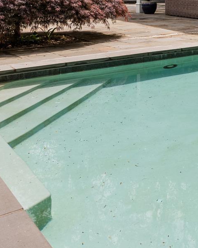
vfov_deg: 30.1
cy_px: -20
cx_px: 278
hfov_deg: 22.9
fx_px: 415
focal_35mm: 57
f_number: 10
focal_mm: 17.5
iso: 200
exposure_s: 1/250
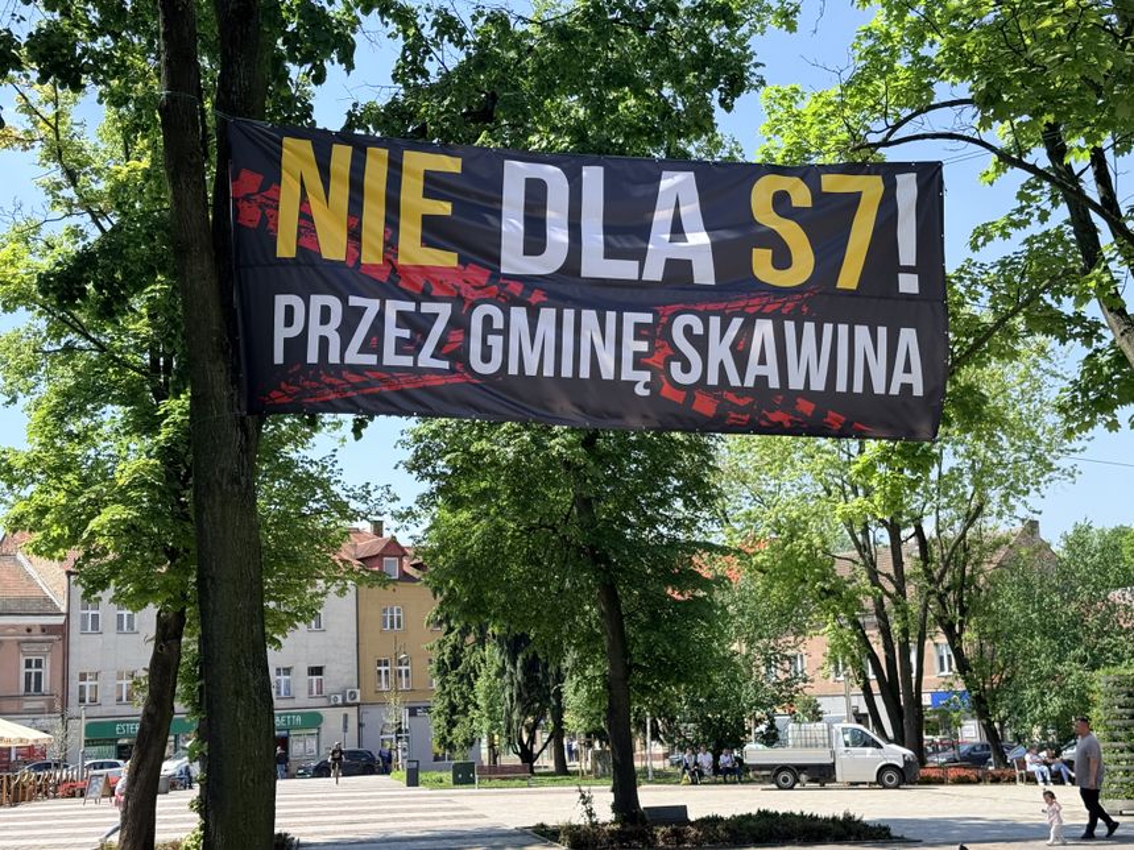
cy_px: 425
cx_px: 567
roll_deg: +2.4
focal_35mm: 48
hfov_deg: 39.7
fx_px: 1572
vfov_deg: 30.3
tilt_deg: +10.6
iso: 100
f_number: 1.78
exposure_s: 1/2667
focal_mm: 6.76
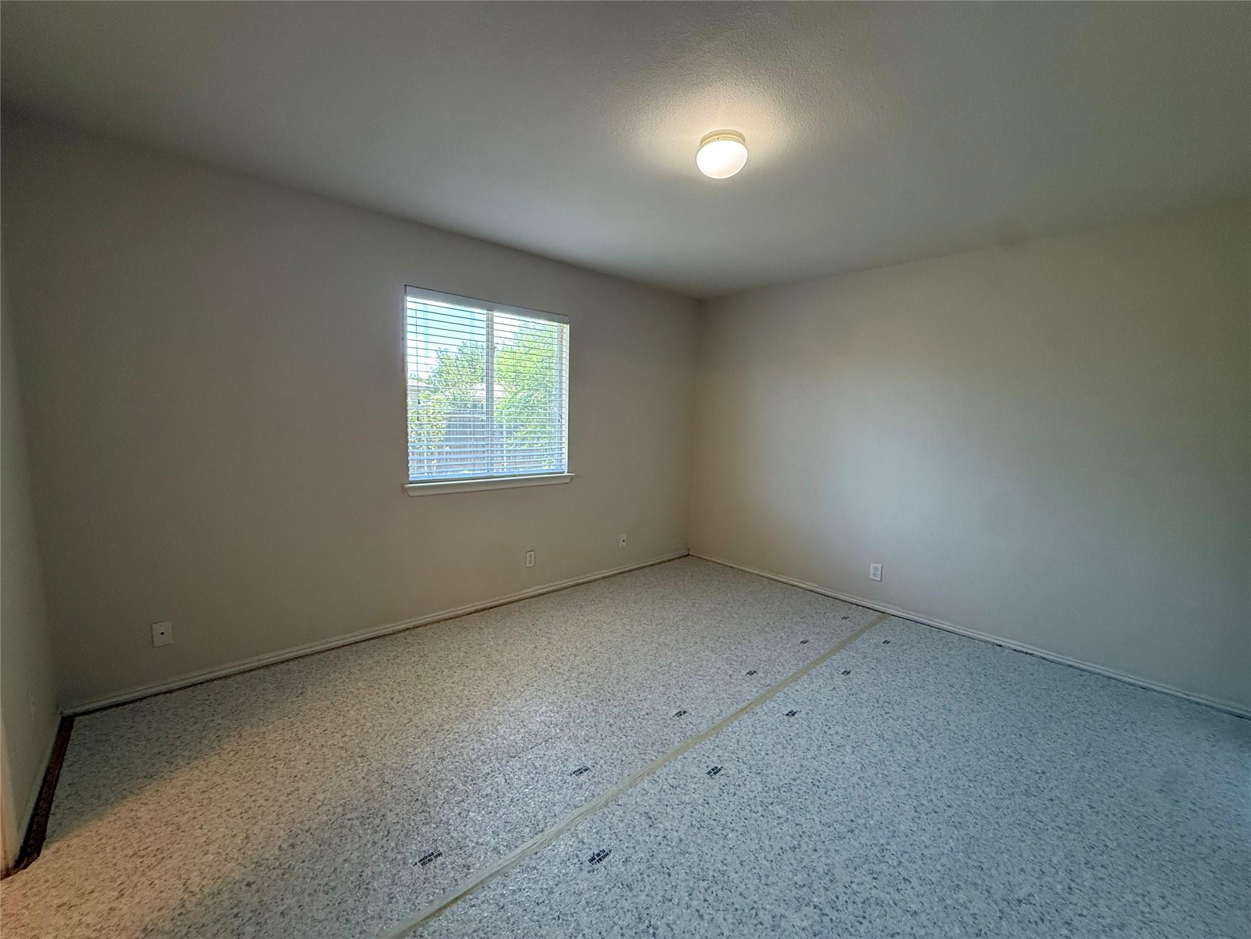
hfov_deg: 102.1
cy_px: 470
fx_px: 506
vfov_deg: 85.7
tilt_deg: -5.8
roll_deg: -1.8
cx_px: 626
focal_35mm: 14
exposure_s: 1/120
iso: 200
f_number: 2.2
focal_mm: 2.22
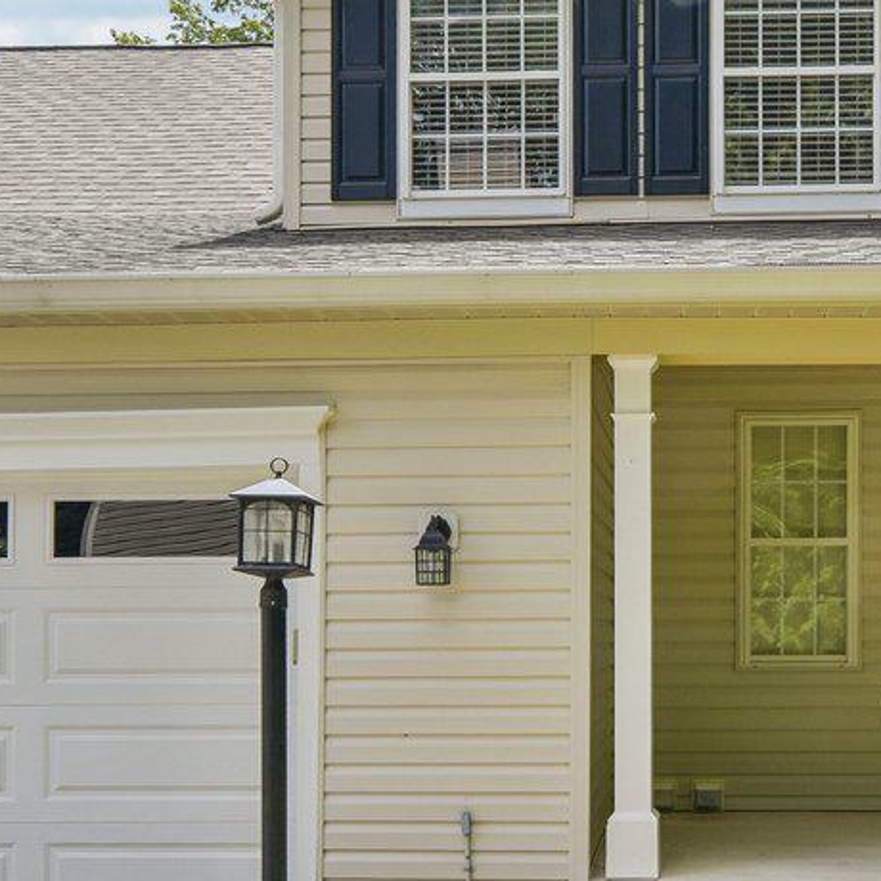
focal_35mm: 53
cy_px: 108
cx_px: 617
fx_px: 1526
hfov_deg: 31.8
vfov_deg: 30.9
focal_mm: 14
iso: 100
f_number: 8
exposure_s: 1/200
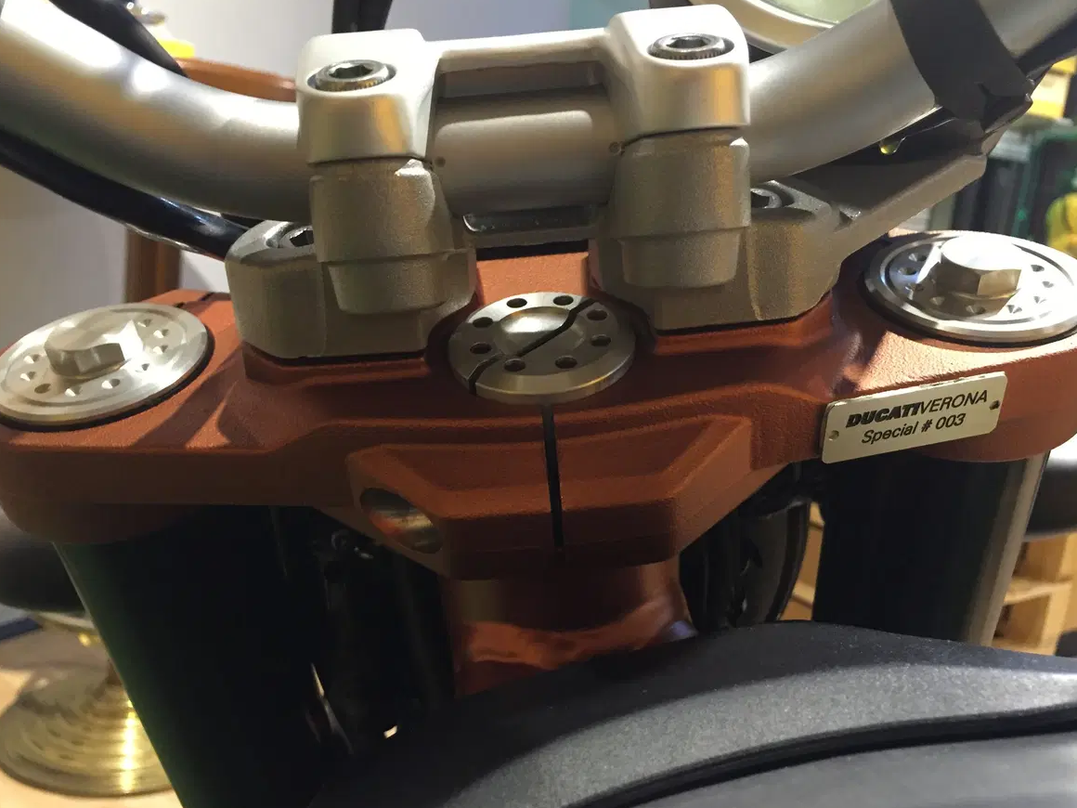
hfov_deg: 60.0
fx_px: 933
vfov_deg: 46.8
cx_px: 536
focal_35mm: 30
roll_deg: -7.9
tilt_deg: -10.2
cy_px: 407
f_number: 2.2
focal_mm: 4.15
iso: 320
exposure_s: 1/17
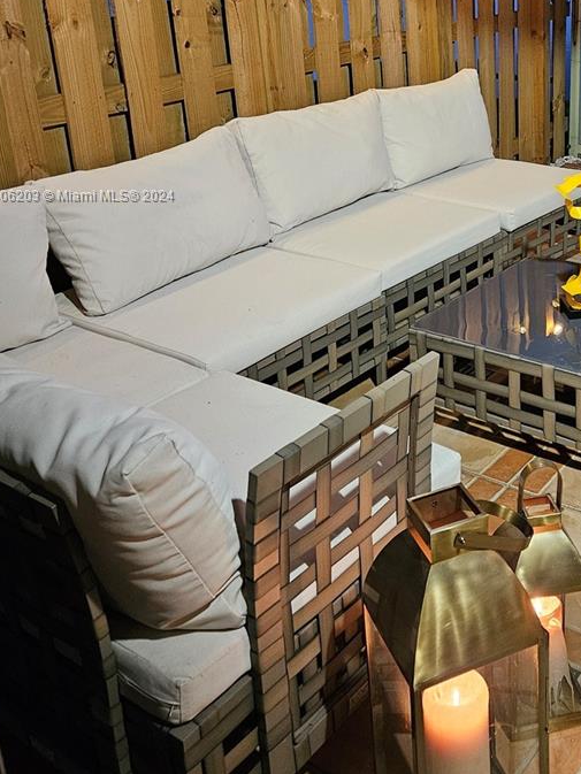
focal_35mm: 41
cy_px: 197
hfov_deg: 33.9
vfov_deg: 44.3
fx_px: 917
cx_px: 481
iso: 640
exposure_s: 1/40
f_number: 1.8
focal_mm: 5.4
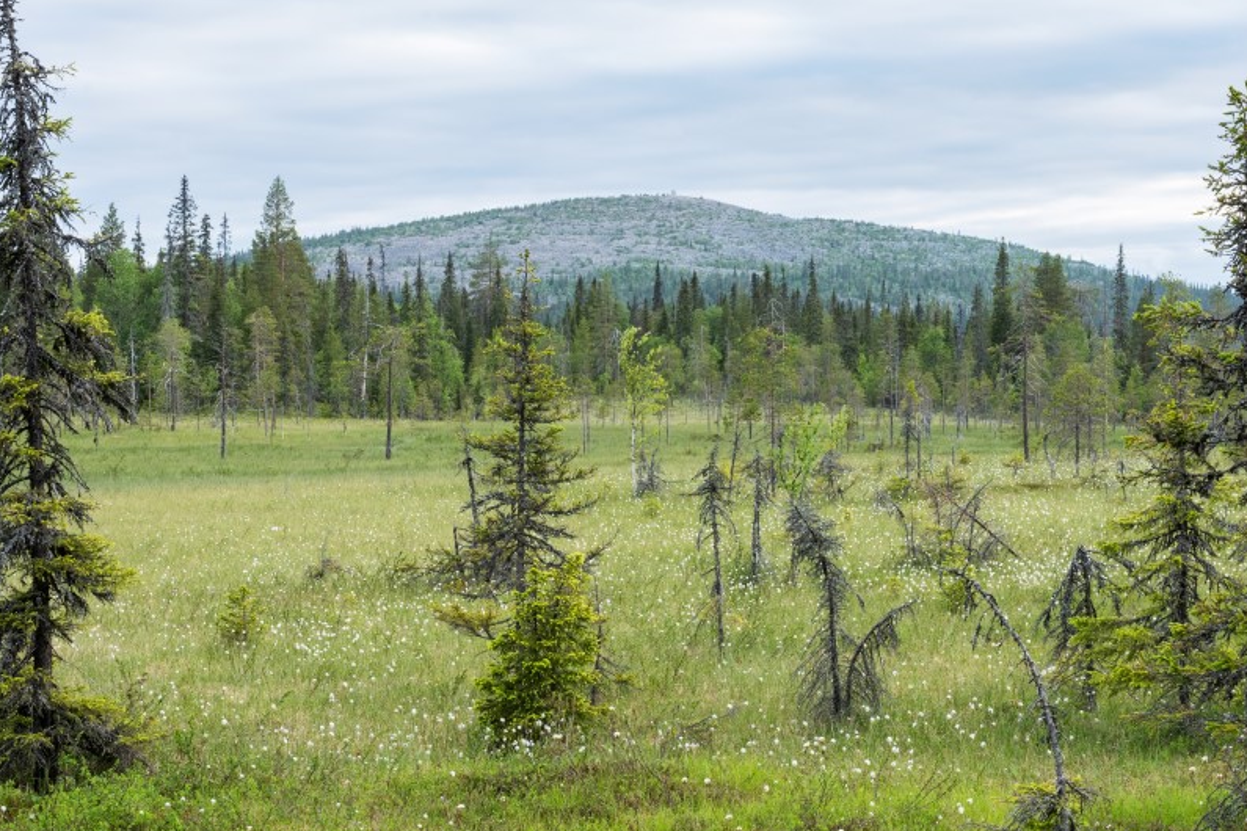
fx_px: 2459
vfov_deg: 19.2
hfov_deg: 28.4
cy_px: 398
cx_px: 742
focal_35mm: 71
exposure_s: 1/100
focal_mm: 49
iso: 800
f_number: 16
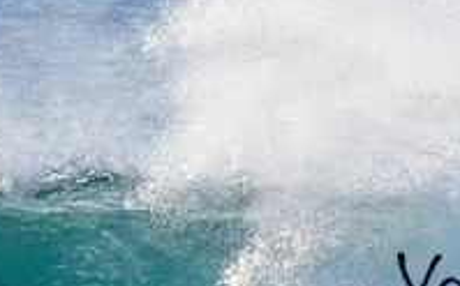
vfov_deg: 0.6
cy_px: 269
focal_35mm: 2376
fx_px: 29761
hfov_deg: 0.9
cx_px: 636
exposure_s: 1/2000
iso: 1600
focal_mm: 800
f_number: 11
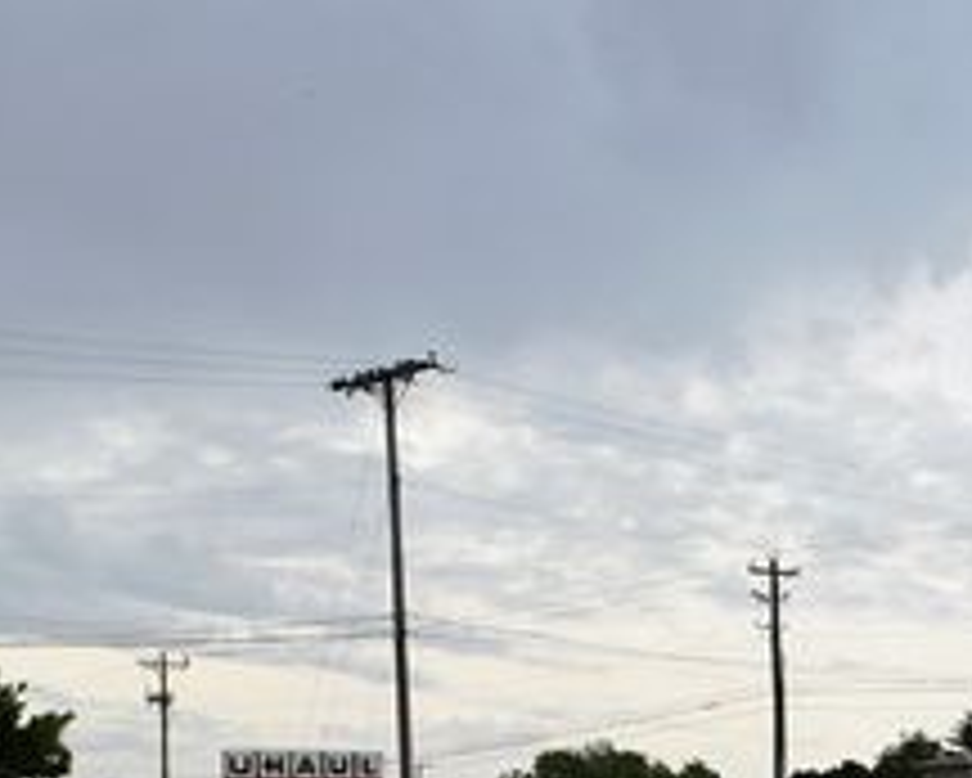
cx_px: 711
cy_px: 956
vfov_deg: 19.2
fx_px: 2159
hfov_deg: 25.1
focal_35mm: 75
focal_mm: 18
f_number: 8
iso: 125
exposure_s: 1/250
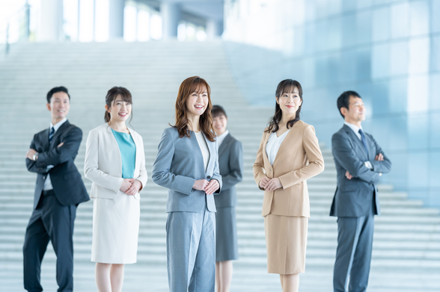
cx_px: 236
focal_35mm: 147
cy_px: 158
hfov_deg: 14.0
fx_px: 1795
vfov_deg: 9.3
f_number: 2.2
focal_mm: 135
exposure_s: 1/640
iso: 400
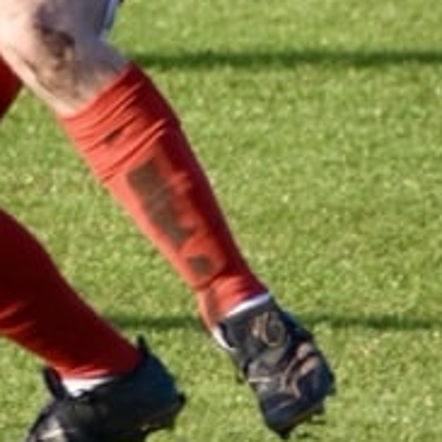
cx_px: 239
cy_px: -179
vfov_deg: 0.8
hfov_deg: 0.8
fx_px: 30106
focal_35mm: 2084
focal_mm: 300
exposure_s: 1/800
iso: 320
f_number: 6.3
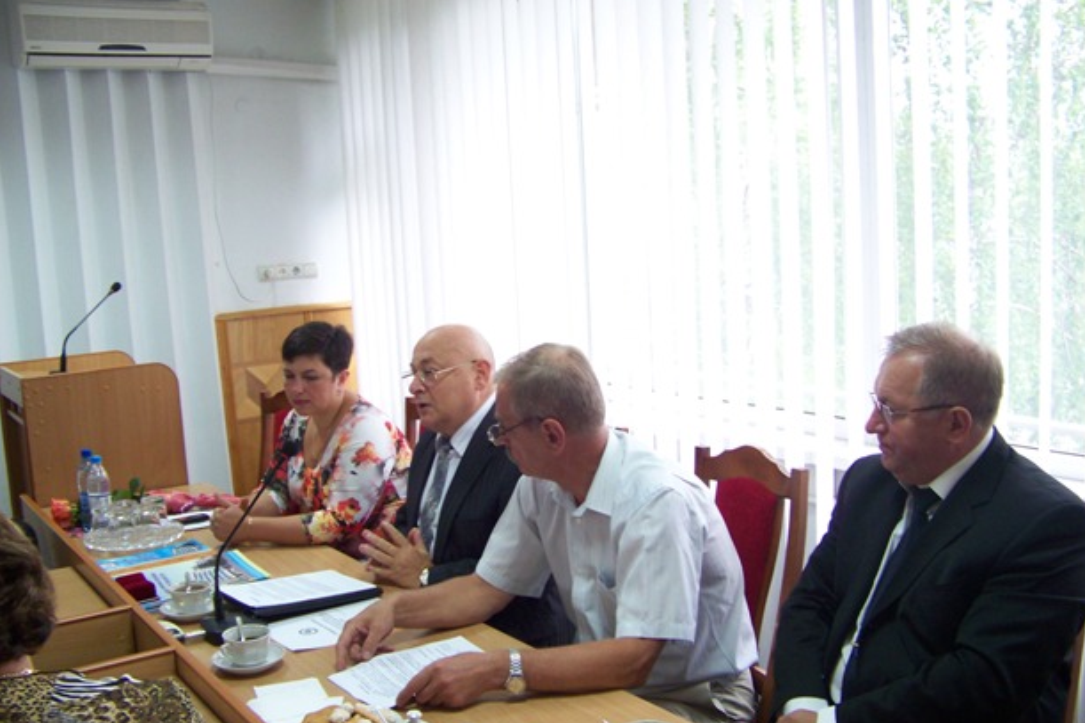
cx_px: 549
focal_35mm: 38
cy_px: 383
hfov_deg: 50.7
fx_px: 1145
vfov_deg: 35.0
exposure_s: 1/30
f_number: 2.8
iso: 160
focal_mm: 5.85
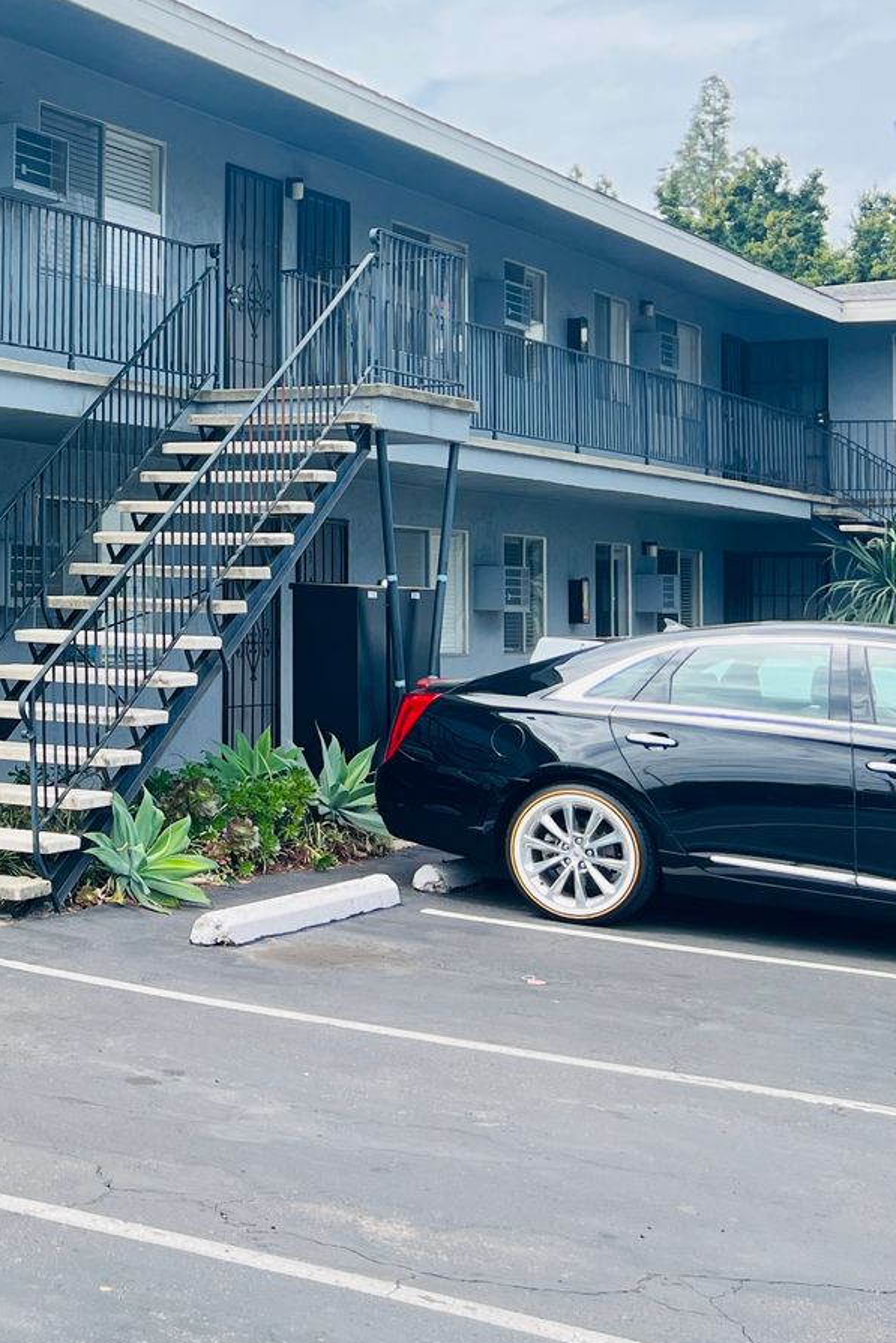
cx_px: -197
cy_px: 476
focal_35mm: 58
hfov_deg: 21.6
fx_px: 2164
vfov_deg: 34.2
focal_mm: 5.7
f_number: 1.5
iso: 50
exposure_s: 1/1224
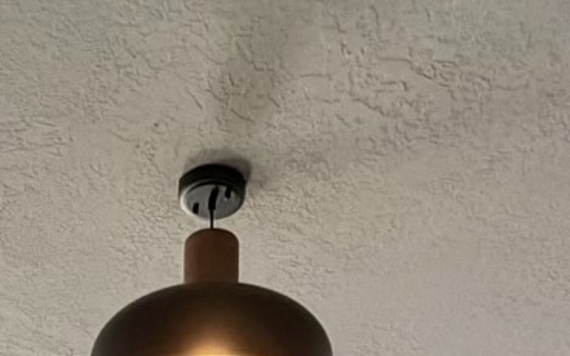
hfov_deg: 26.4
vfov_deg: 10.9
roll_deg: -0.8
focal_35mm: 77
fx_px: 1196
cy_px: 1085
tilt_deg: -5.8
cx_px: 137
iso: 125
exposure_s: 1/120
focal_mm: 2.22
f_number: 2.2
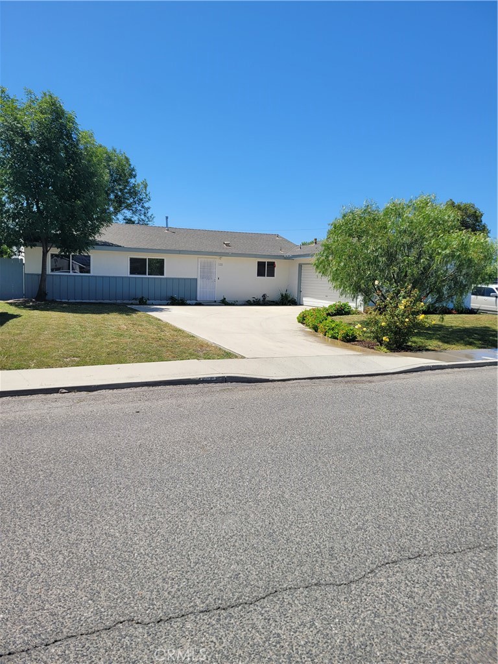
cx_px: 249
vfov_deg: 67.3
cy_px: 332
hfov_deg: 53.1
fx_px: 499
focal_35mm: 26
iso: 40
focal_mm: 5.4
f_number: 1.8
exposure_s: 1/2510
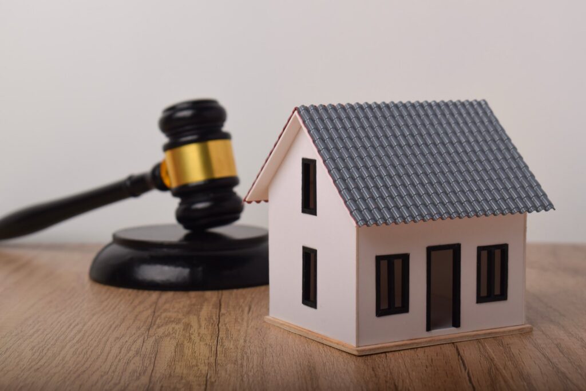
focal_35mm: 82
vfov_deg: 16.6
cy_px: 196
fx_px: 1343
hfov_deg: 24.6
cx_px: 293
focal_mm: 55
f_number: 8
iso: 100
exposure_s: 1/200
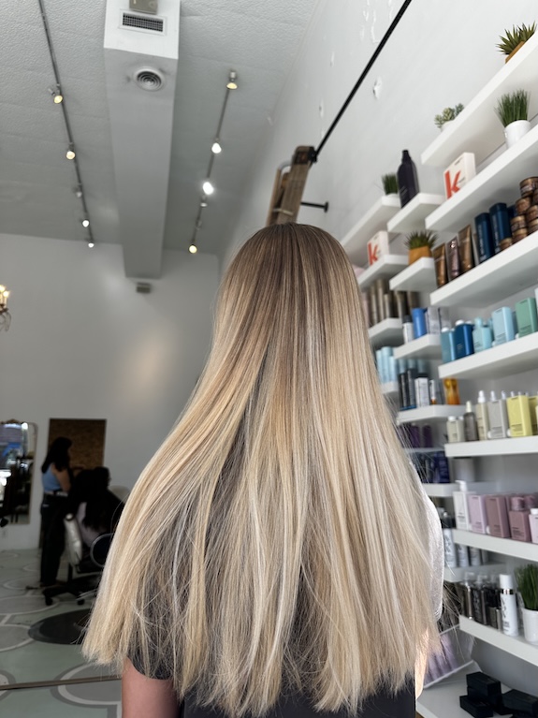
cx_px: 269
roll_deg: -0.9
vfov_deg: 71.6
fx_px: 497
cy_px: 359
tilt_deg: +12.6
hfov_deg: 56.8
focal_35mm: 24
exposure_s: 1/580
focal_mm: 6.86
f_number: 1.78
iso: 80
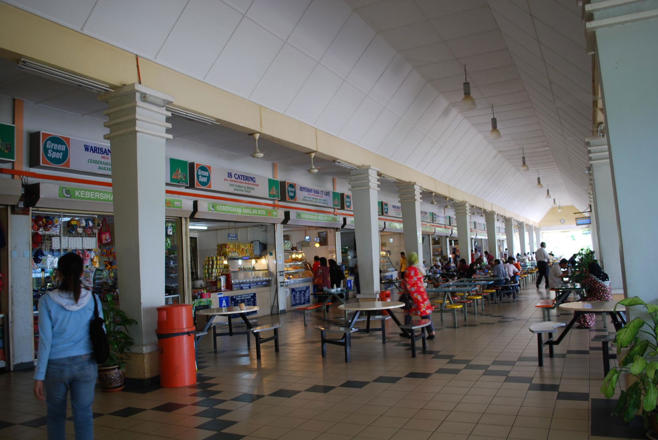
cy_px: 220
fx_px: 494
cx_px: 329
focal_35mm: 27
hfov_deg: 67.3
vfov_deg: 48.0
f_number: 3.5
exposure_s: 1/25
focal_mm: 18
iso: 100
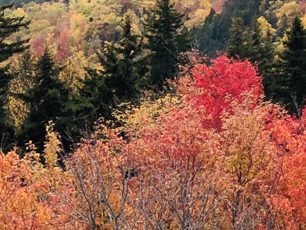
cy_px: -53
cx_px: 689
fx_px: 2379
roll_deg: +0.5
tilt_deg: -7.9
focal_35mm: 269
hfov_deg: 7.0
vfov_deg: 5.5
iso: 20
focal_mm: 6.6
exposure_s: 1/516
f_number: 2.8
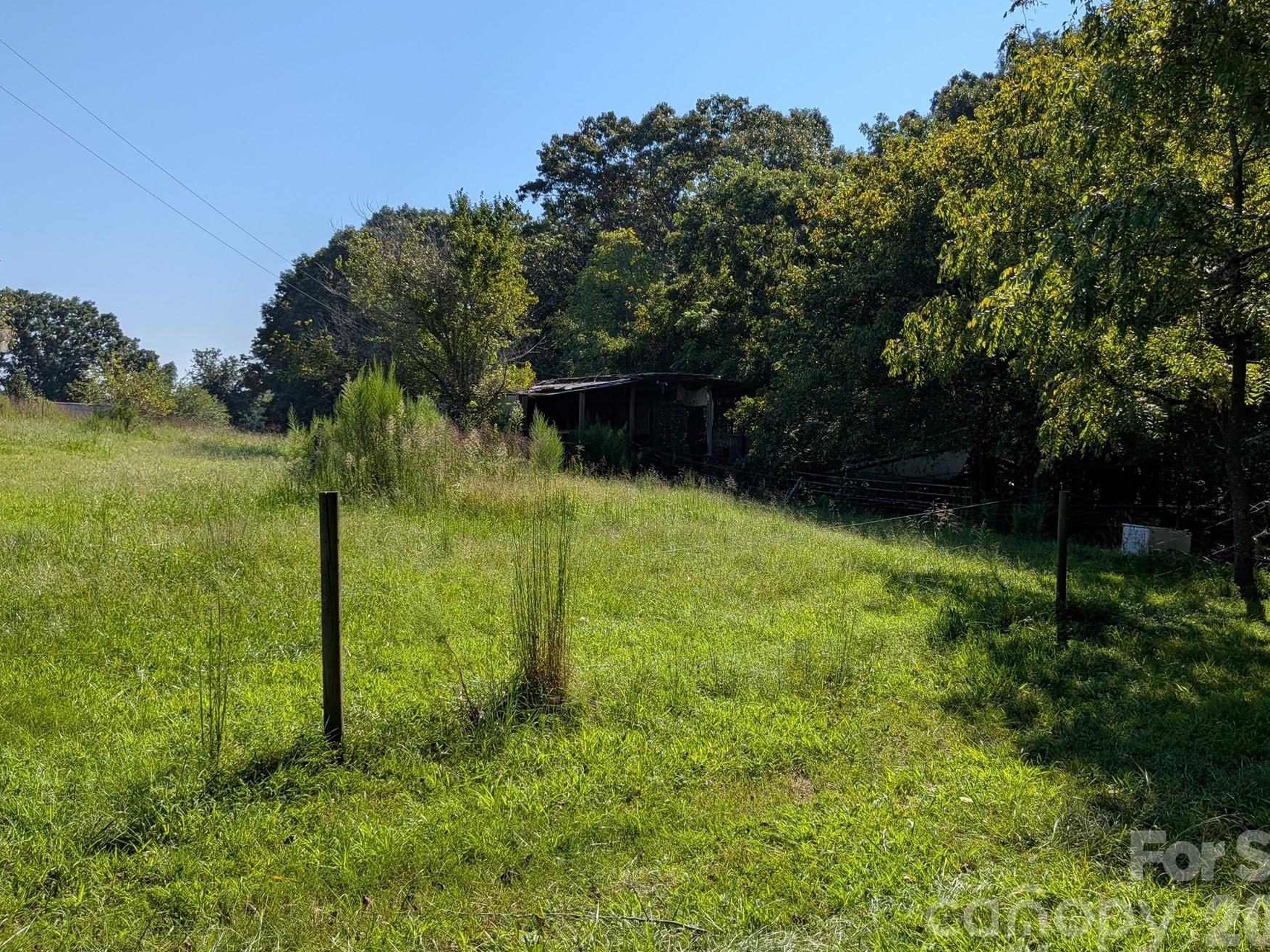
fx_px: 1027
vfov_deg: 49.6
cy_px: 417
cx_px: 620
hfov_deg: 63.4
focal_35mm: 28
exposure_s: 1/2653
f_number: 1.7
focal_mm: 4.53
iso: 30
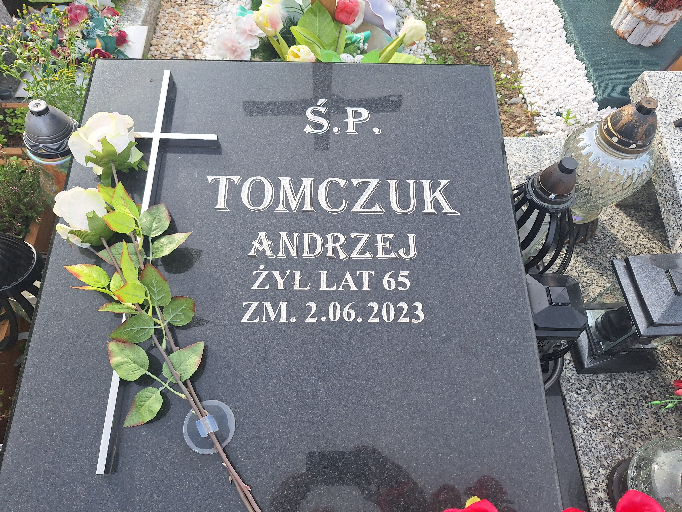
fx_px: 453
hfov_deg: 73.9
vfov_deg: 58.9
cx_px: 341
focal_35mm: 23
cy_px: 256
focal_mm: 5.54
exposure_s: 1/1127
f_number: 1.8
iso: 40
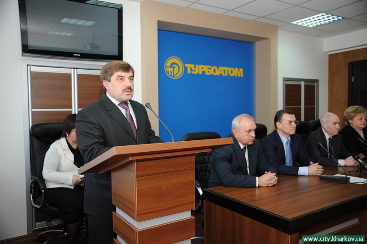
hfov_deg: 62.0
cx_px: 184
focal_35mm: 30
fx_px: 306
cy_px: 122
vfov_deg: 43.5
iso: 320
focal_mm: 30
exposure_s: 1/250
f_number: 3
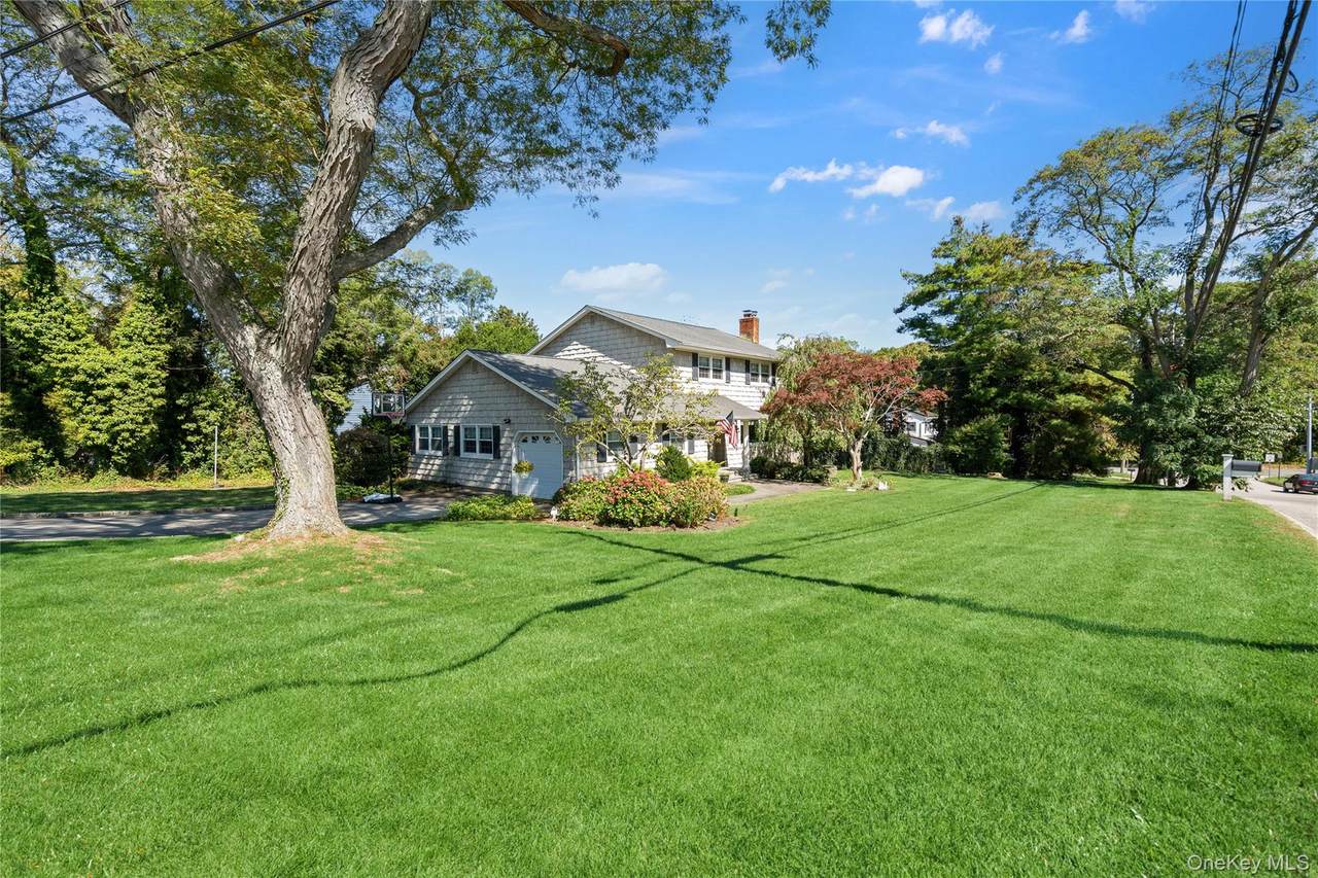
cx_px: 659
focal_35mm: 16
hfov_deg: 96.7
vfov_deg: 73.7
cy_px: 439
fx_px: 586
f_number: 5.6
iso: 80
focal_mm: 16
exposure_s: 1/200
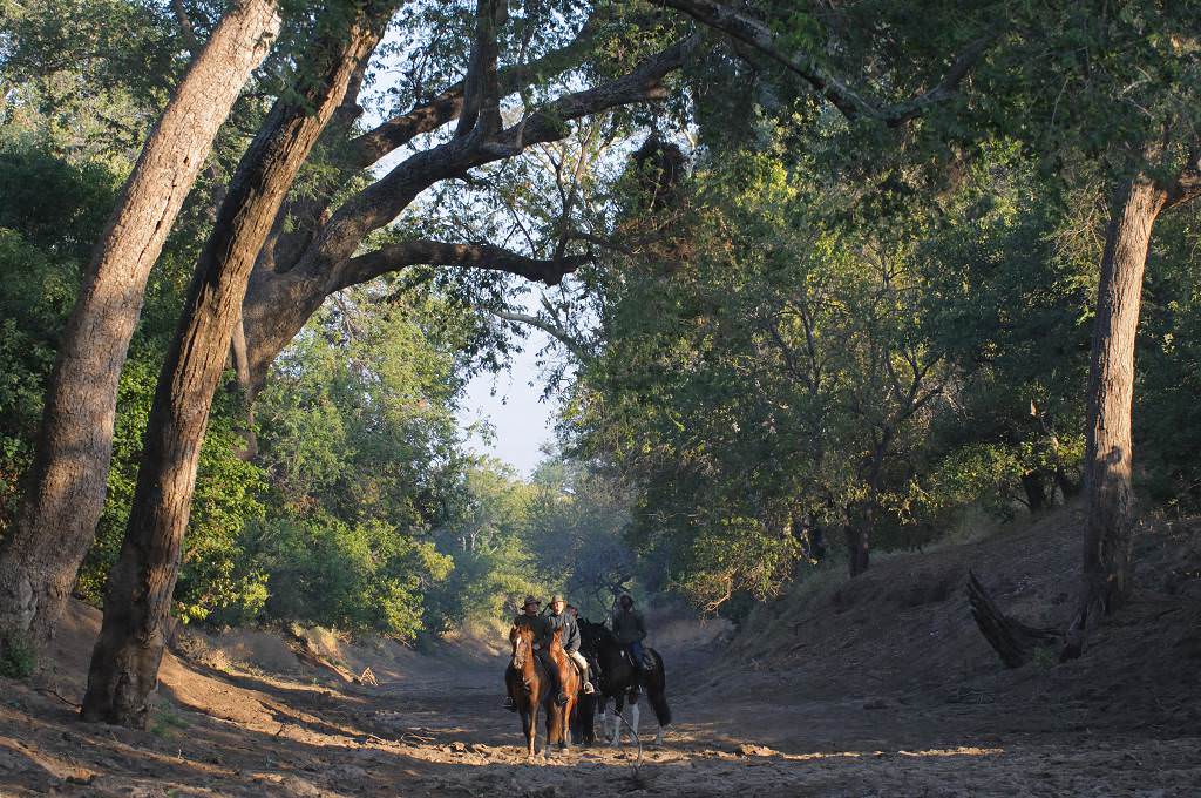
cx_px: 600
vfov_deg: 7.9
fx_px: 5797
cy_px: 399
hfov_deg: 11.8
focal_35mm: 174
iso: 800
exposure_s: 1/320
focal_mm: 116
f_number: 8
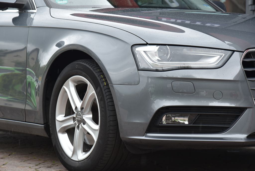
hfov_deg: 17.1
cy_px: 86
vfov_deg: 11.4
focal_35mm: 120
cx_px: 128
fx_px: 850
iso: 500
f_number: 7.1
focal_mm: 120
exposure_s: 1/200
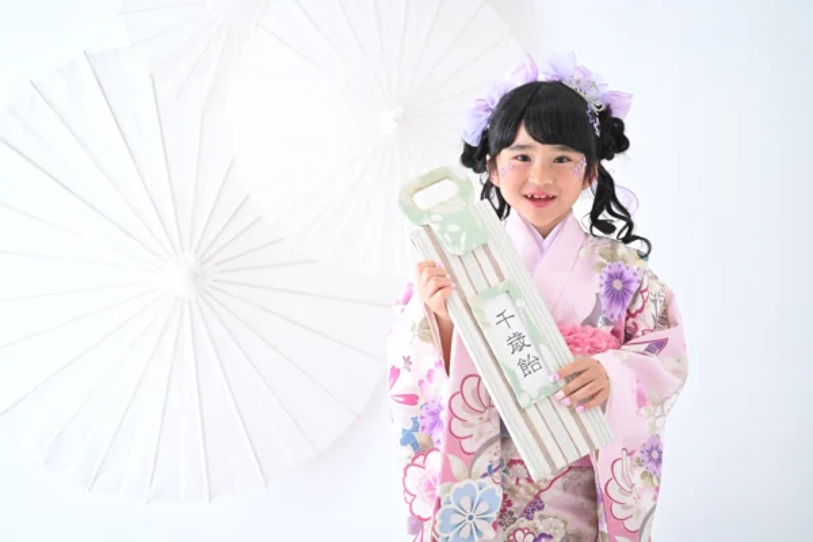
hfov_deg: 39.6
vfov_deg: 27.0
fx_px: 1129
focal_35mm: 50
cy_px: 271
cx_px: 406
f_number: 2
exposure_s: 1/160
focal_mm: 50
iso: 160
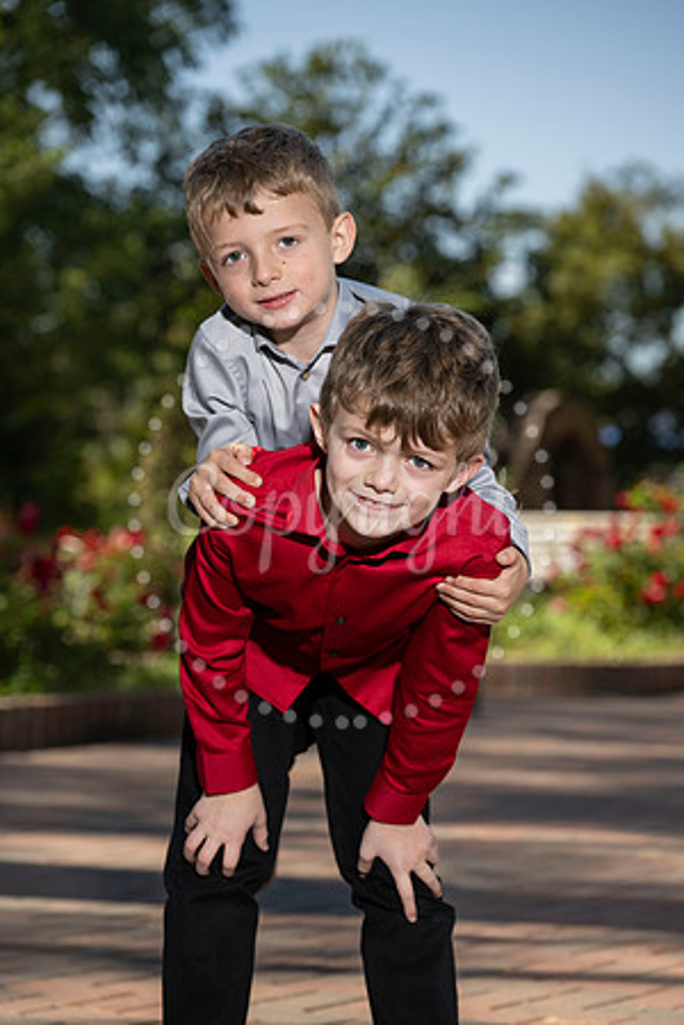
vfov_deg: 19.5
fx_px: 2992
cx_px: 342
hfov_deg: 13.0
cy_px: 512
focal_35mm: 105
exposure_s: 1/200
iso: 500
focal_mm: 105
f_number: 5
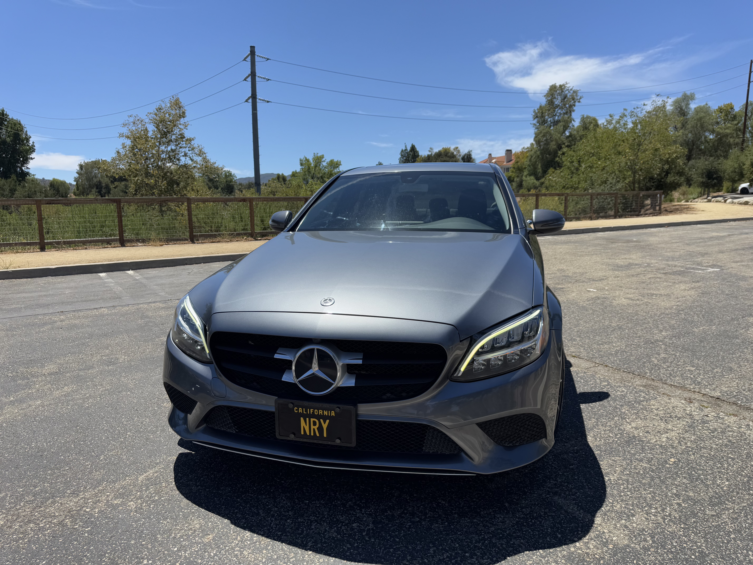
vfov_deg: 56.8
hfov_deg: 71.6
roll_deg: +0.0
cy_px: 282
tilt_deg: -8.5
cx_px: 376
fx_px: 522
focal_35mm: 24
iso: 80
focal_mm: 6.76
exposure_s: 1/4950
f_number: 1.78
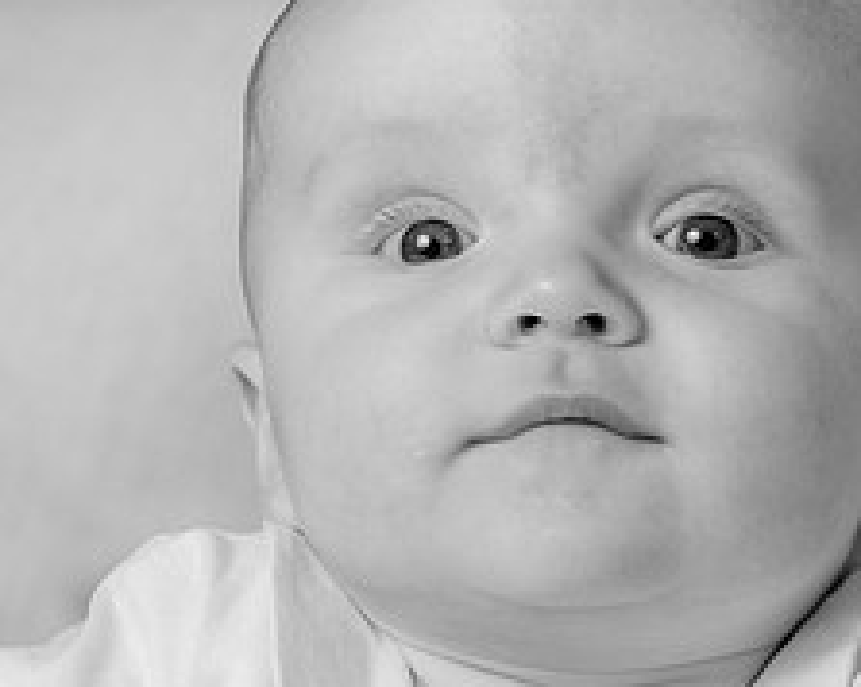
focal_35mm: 183
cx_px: 833
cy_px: 733
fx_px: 4659
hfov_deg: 10.5
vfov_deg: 8.4
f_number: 5
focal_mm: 60
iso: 200
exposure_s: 1/200
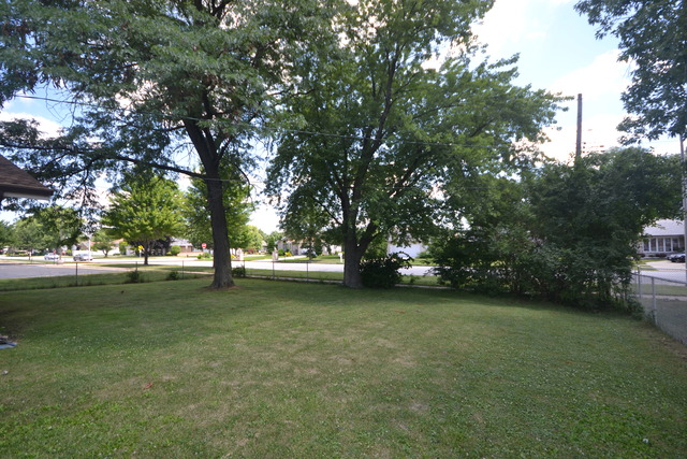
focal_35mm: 15
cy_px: 230
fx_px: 286
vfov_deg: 77.4
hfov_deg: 100.4
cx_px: 344
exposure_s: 1/125
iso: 110
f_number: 5.6
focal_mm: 10
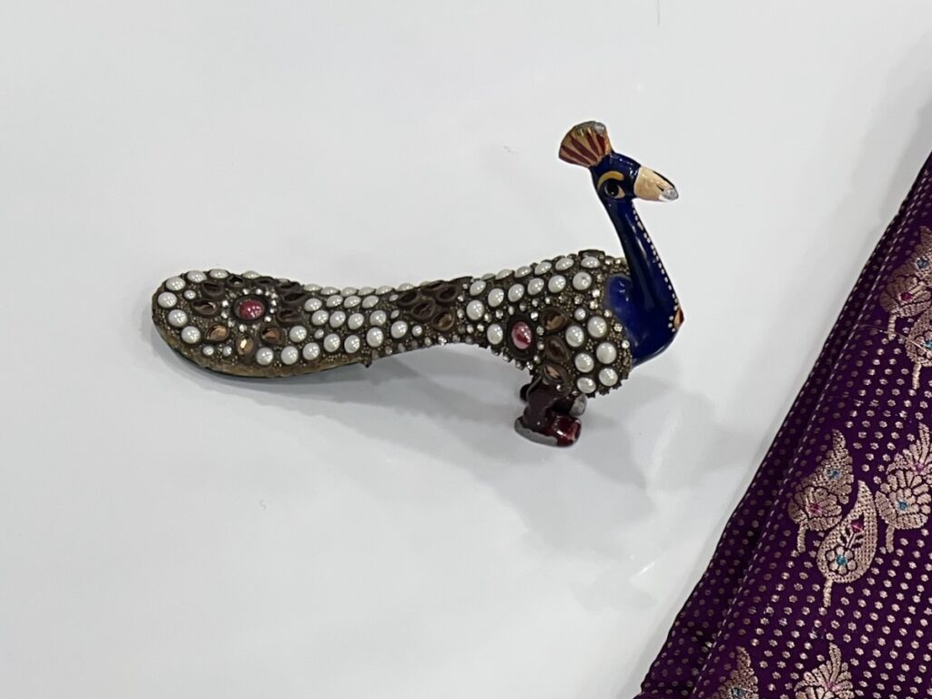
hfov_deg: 28.5
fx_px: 1750
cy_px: 1137
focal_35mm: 65
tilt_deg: -69.1
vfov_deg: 19.0
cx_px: 858
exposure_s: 1/100
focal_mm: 5.7
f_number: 1.5
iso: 40
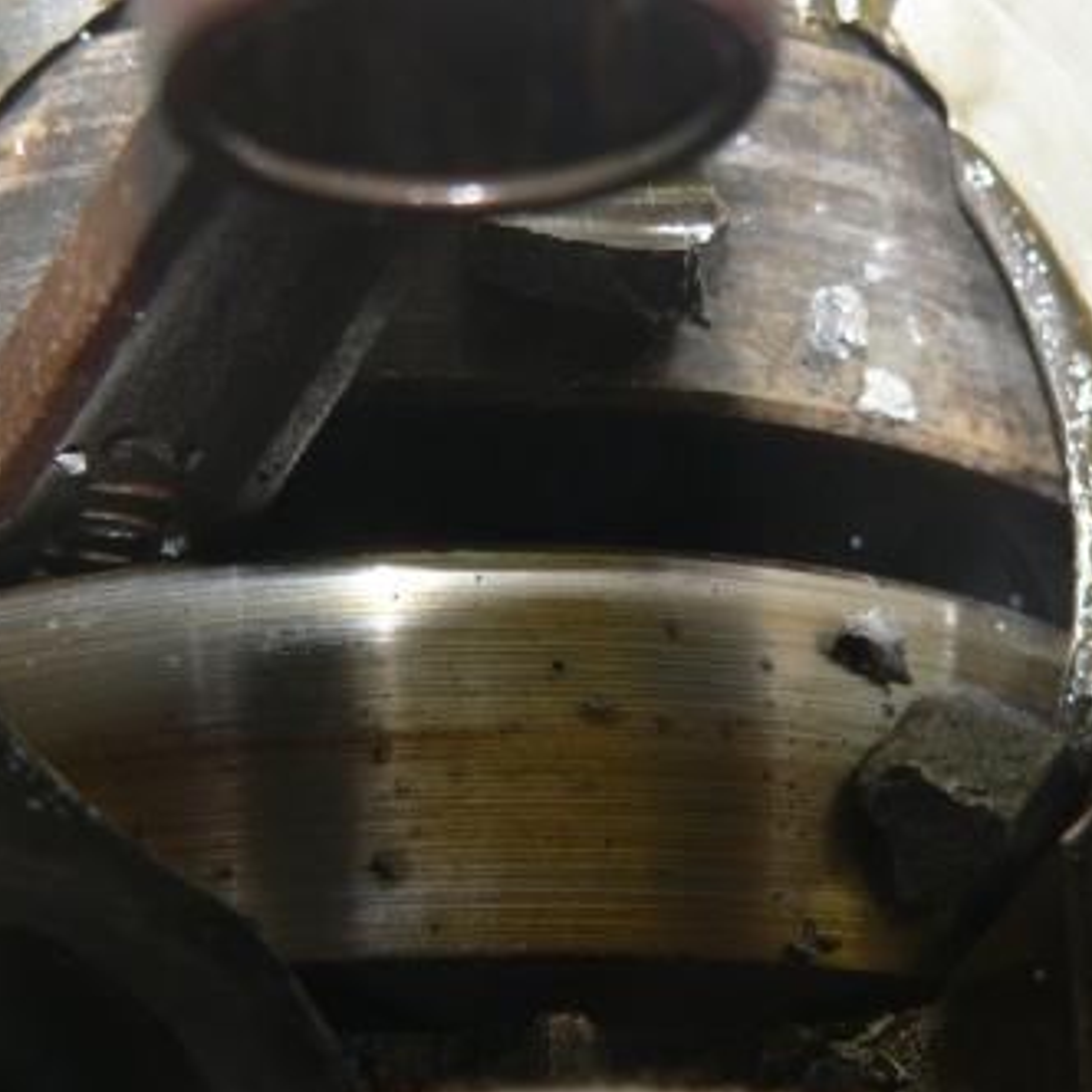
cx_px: 605
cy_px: 549
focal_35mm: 124
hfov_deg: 14.1
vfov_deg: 14.1
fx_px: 4426
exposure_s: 1/60
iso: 100
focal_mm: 17.2
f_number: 4
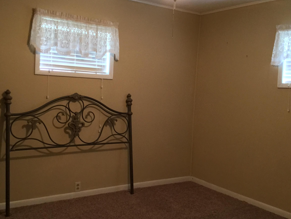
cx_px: 137
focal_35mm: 40
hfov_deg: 46.8
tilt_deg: -2.3
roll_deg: -1.8
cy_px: 101
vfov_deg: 35.9
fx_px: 336
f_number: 2.4
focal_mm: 3.3
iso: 200
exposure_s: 1/15
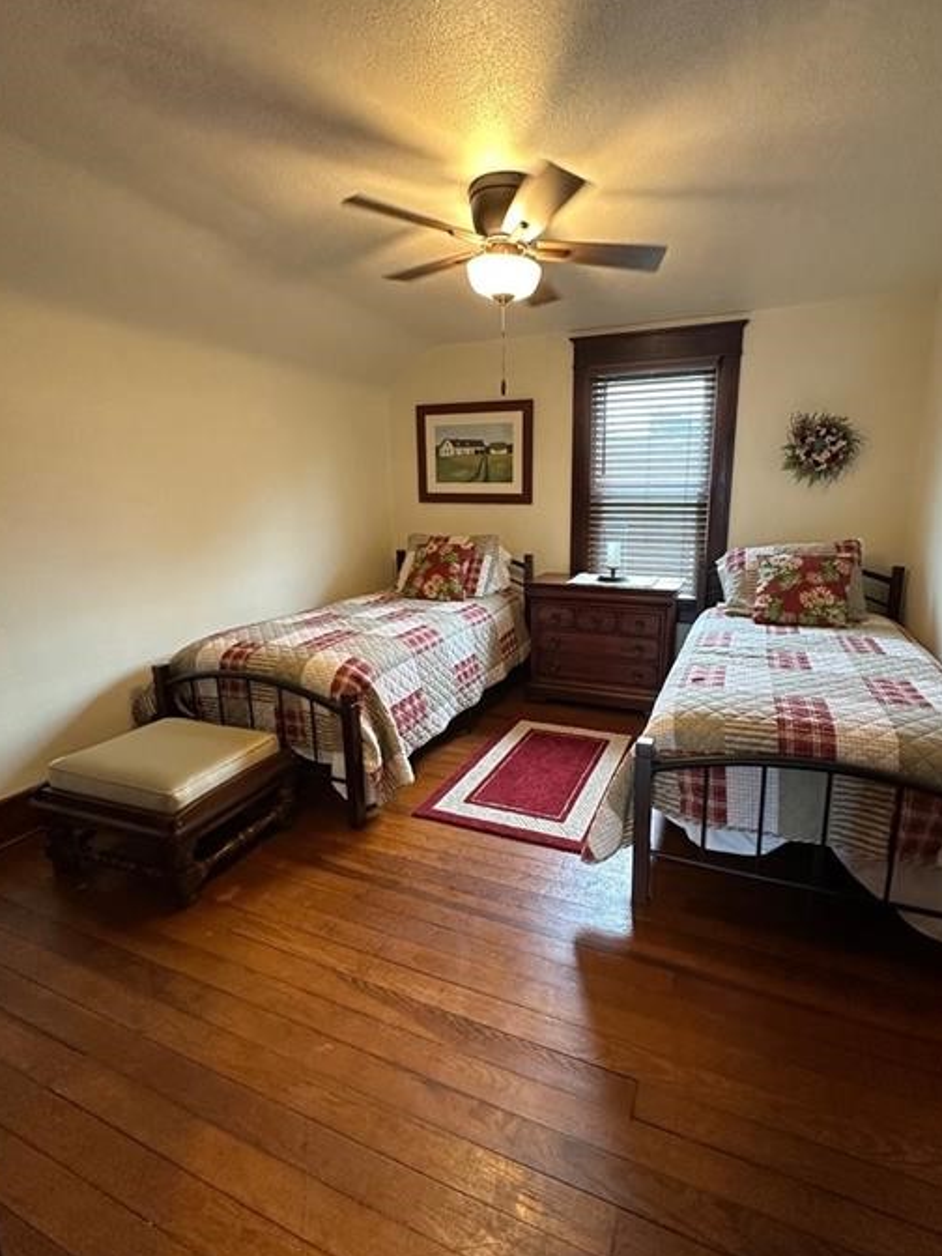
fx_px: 581
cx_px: 516
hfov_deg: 77.9
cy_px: 622
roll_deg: -0.2
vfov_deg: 94.5
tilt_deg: -12.4
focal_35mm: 16
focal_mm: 2.22
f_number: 2.2
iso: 250
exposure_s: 1/60
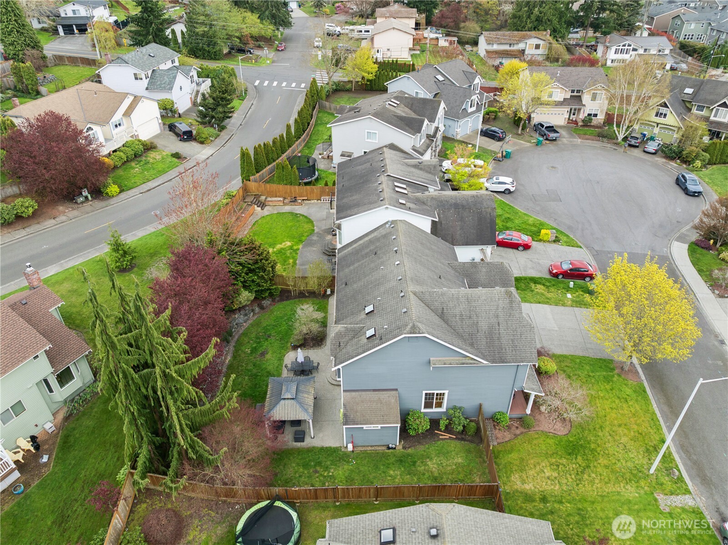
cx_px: 364
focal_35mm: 24
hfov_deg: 71.6
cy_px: 272
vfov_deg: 56.7
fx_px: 504
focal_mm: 12.3
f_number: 2.8
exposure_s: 1/160
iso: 120
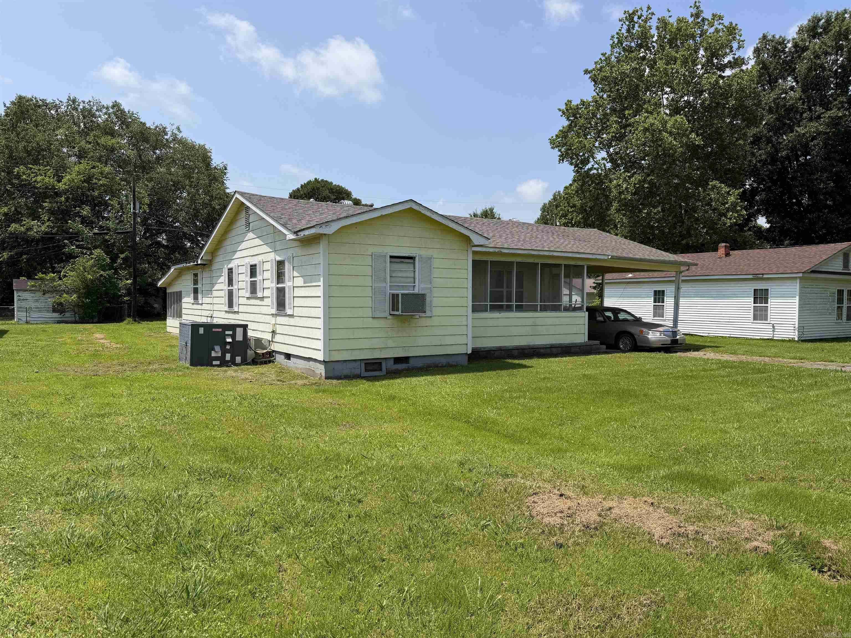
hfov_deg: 71.6
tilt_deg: -1.9
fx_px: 590
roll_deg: -0.1
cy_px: 319
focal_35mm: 24
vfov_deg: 56.8
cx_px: 426
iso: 80
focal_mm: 6.76
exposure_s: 1/5319
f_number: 1.78
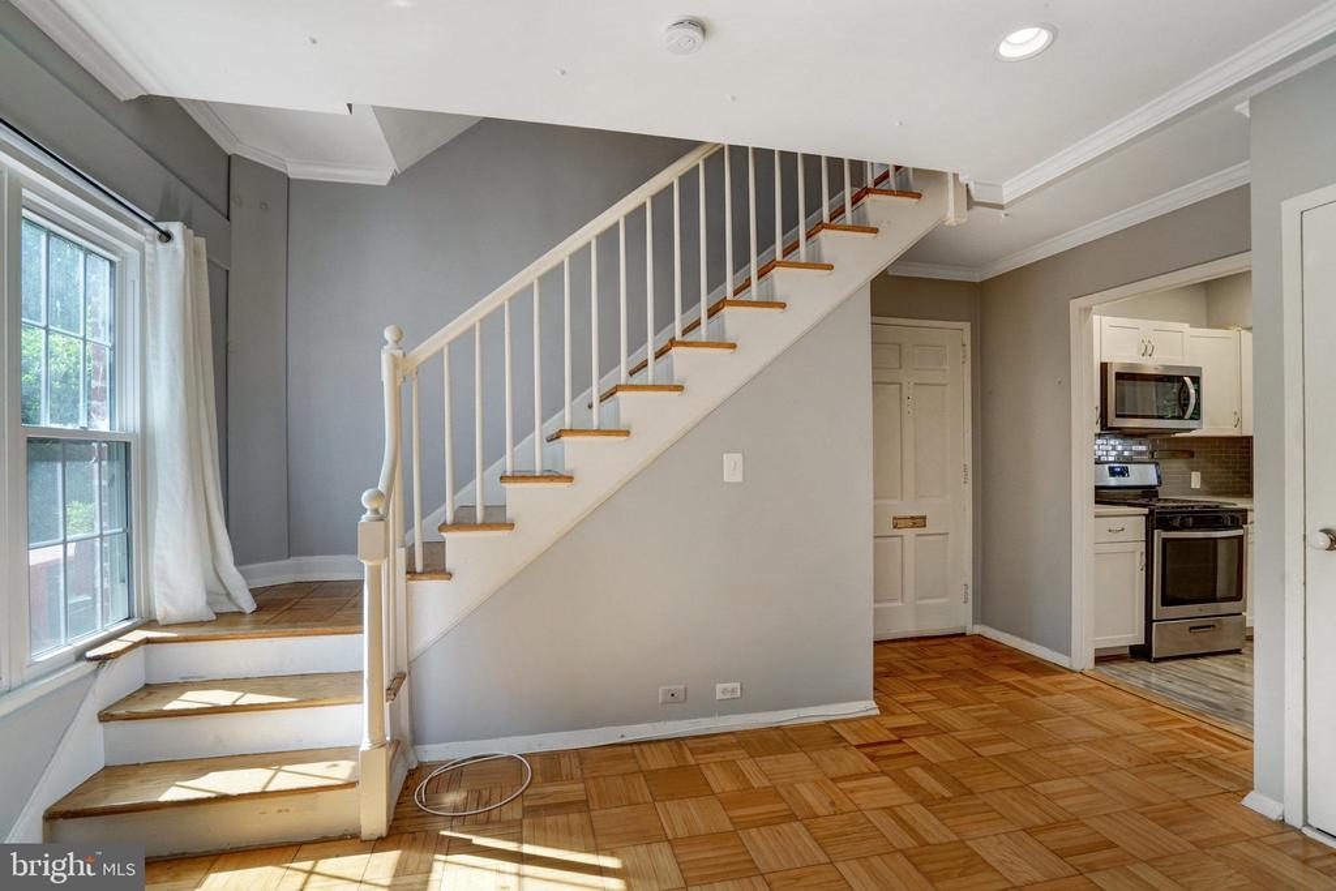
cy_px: 446
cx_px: 668
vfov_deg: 73.8
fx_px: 594
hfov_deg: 96.7
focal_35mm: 16
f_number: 8
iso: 800
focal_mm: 16
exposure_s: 1/50
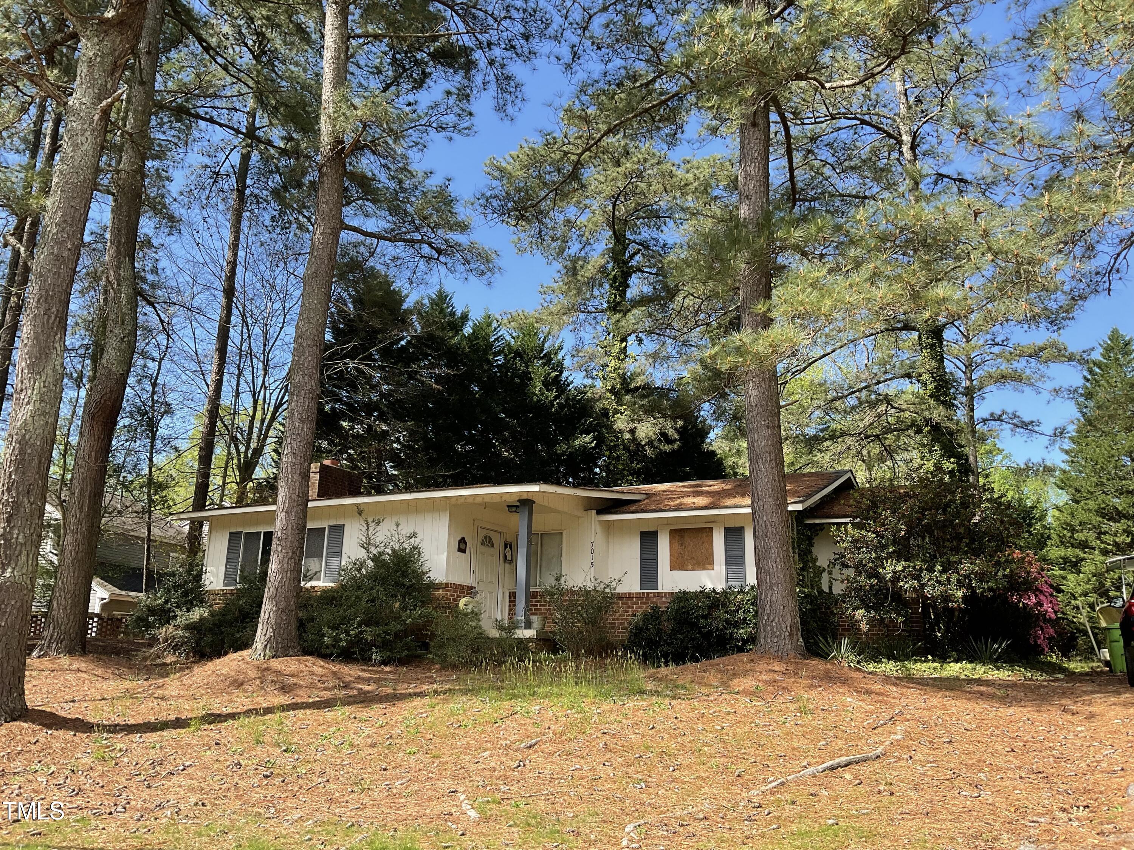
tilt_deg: +13.3
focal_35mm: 29
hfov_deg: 61.7
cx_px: 567
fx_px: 950
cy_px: 425
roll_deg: -2.8
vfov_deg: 48.2
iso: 16
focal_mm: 3
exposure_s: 1/666
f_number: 1.8
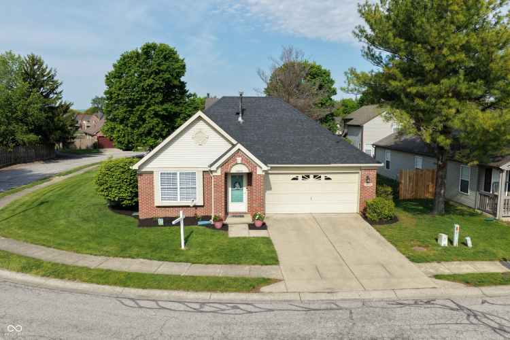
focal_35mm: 28
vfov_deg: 46.4
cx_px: 255
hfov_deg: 65.5
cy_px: 170
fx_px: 397
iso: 160
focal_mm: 14.45
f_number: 2.8
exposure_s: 1/1600
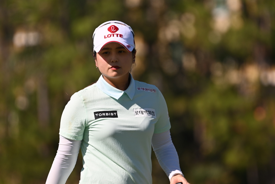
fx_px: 4583
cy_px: 92
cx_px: 138
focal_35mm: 600
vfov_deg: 2.3
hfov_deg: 3.4
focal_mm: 400
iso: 100
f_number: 5.6
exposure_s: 1/800
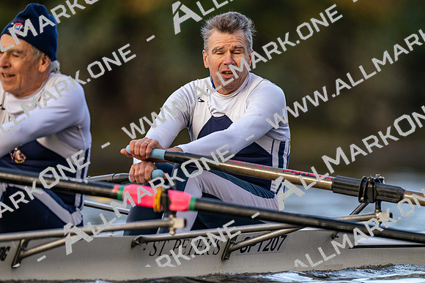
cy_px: 142
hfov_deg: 3.4
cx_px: 212
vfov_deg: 2.3
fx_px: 7085
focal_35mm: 600
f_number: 4
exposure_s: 1/2500
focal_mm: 600
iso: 1600
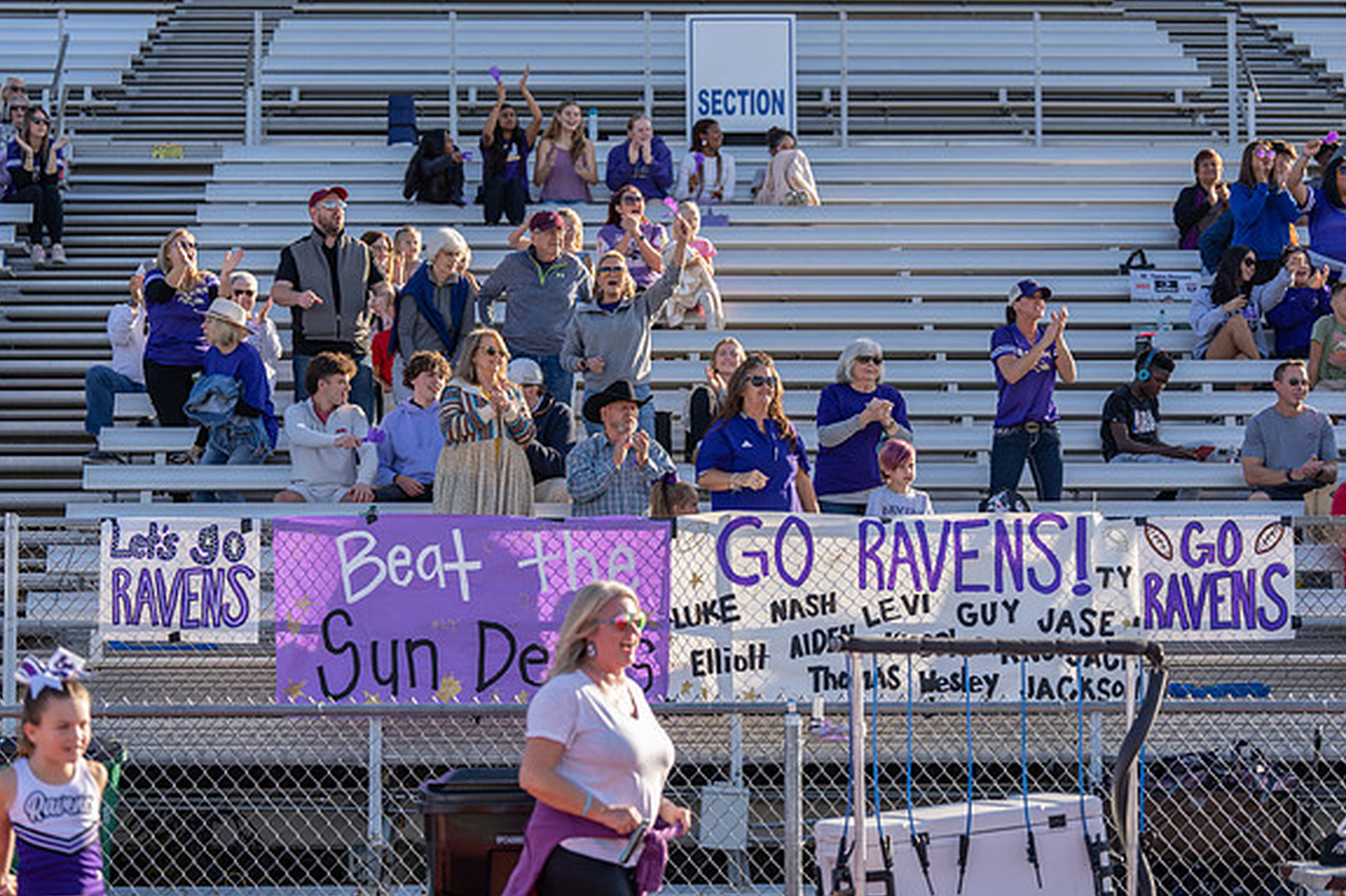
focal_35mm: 103
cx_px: 674
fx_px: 3850
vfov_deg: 13.3
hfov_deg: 19.8
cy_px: 446
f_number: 3.2
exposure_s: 1/1000
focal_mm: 102
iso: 125
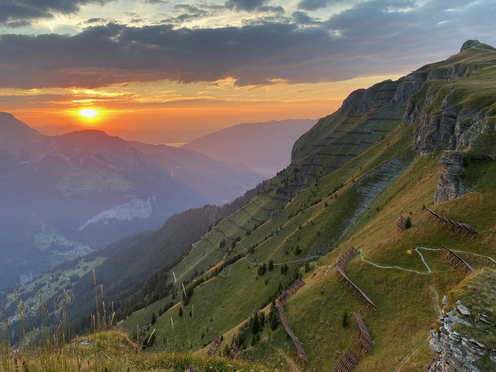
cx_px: 248
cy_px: 186
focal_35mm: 26
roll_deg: +1.9
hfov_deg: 67.3
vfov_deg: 53.1
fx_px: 373
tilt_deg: -10.0
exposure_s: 1/122
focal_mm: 4.25
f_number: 1.8
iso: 40
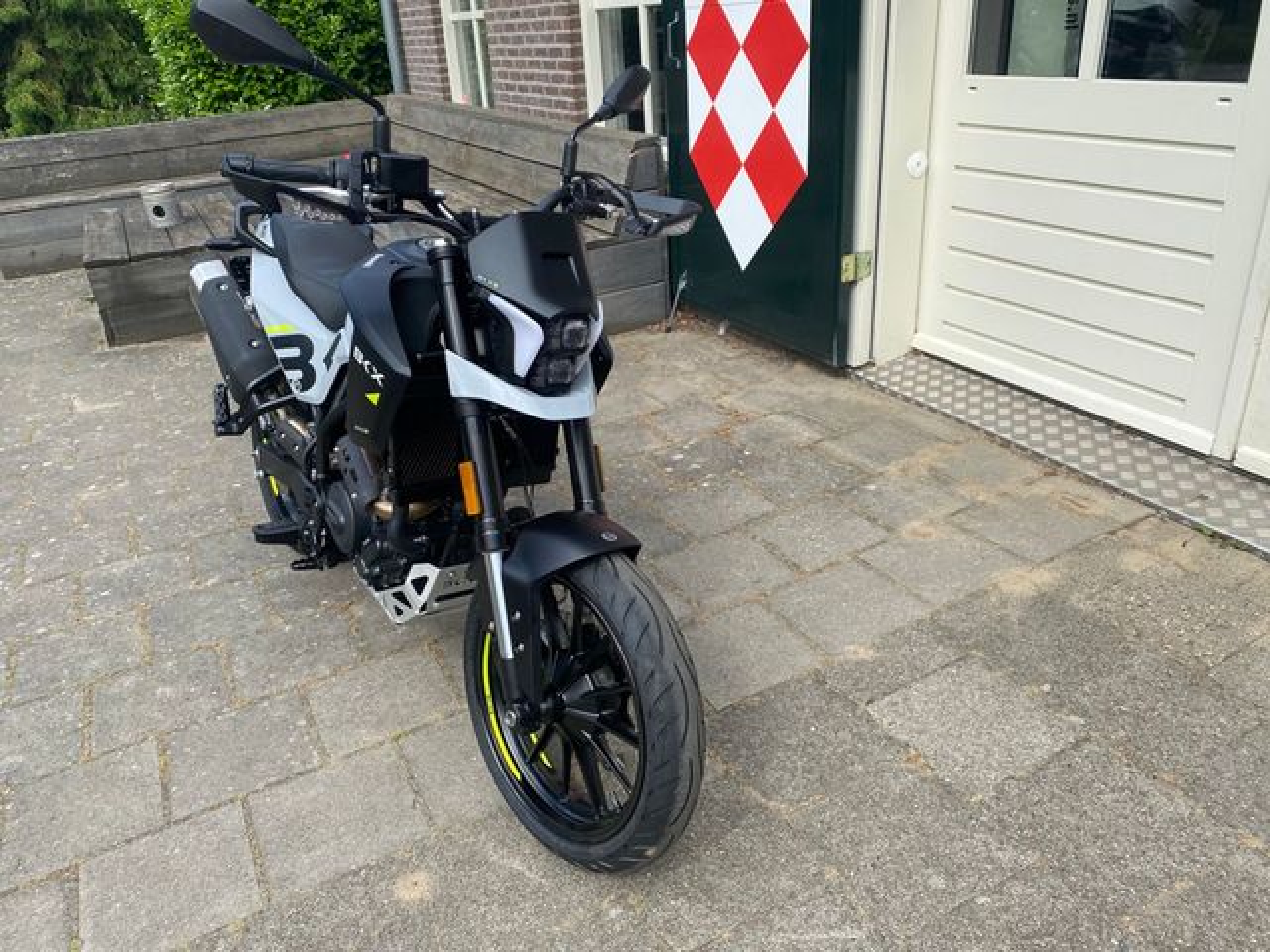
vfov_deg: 53.1
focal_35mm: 26
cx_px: 635
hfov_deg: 67.3
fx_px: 954
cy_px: 476
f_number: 1.8
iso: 32
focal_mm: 4.25
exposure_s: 1/1007
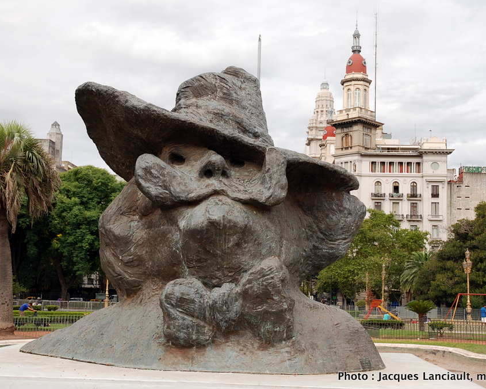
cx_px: 253
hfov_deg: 37.6
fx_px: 713
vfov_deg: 30.5
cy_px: 196
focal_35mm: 50
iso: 100
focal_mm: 29
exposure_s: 1/200
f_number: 5.6
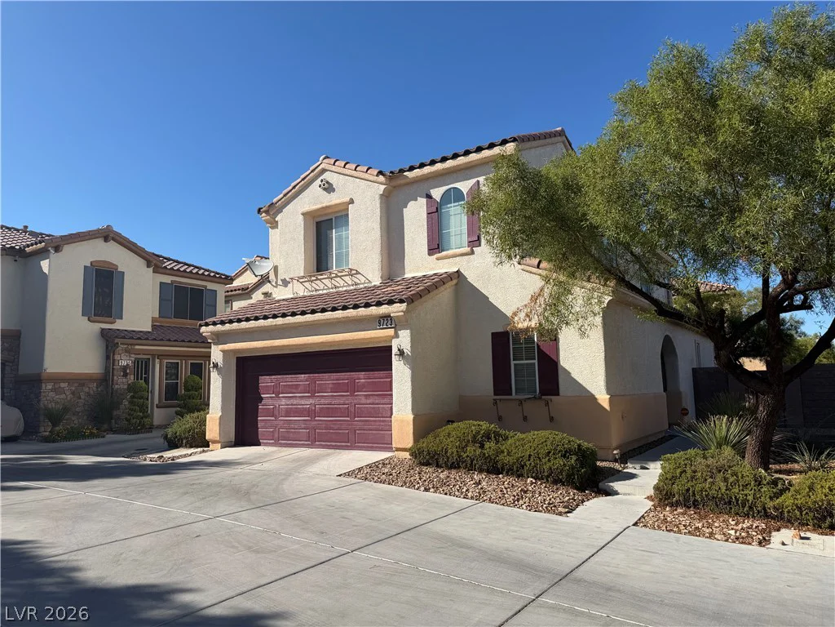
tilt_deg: +6.8
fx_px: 579
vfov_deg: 56.8
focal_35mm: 24
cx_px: 418
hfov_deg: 71.6
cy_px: 314
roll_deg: +1.4
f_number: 1.78
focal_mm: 6.76
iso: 80
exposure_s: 1/5319
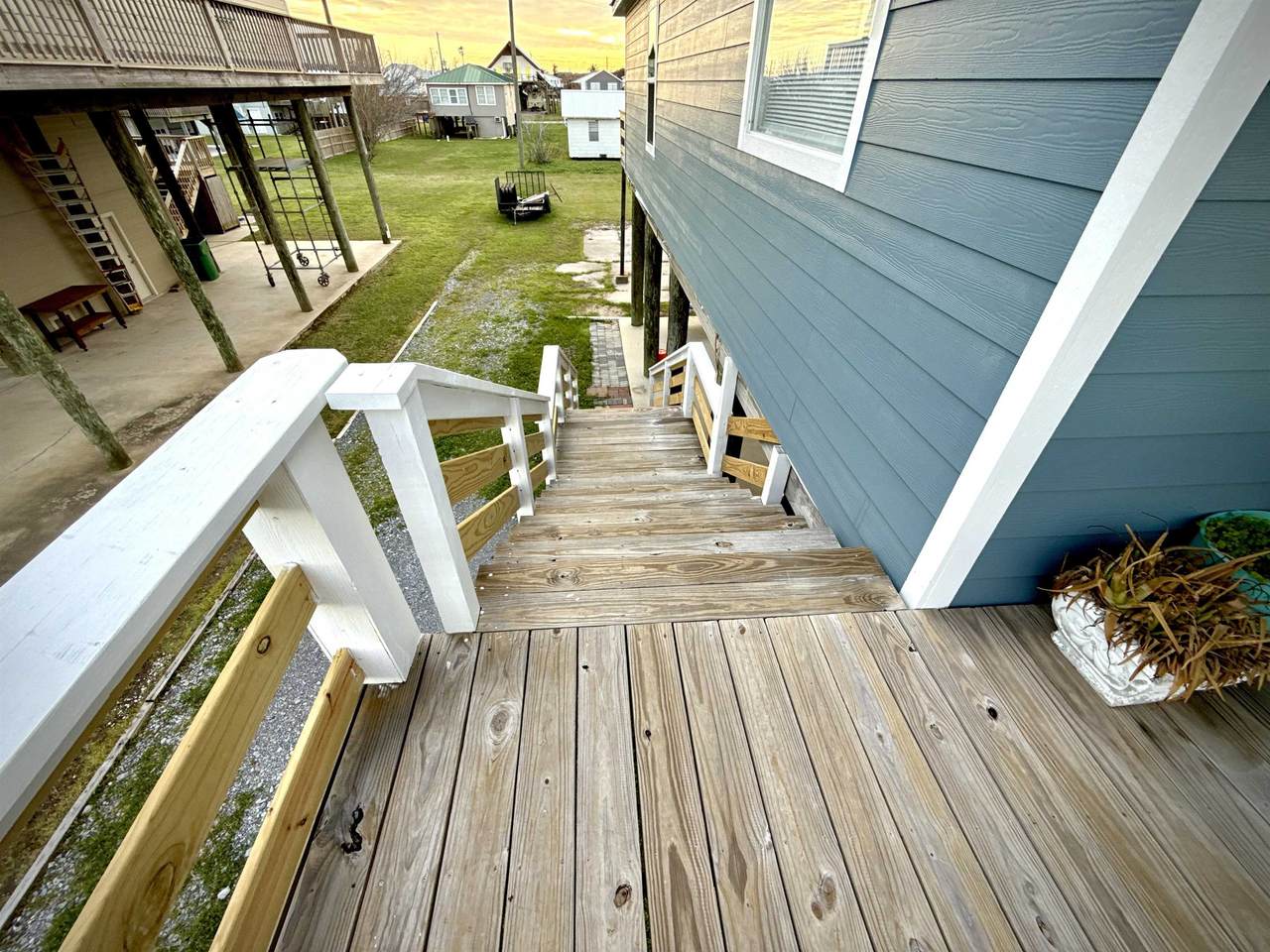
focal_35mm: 14
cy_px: 476
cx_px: 635
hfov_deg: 102.1
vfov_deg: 85.7
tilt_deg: -38.6
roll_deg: +1.6
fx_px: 514
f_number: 2.2
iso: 50
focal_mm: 2.22
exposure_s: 1/99
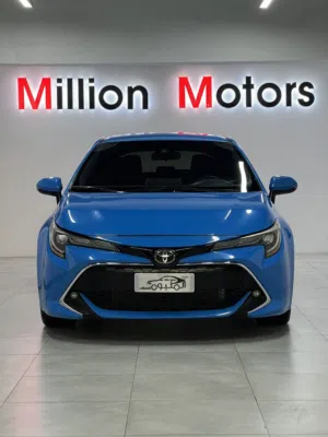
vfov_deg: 25.3
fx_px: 973
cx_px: 164
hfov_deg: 19.1
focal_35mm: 77
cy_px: 218
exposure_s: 1/60
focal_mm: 9
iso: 400
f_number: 2.8
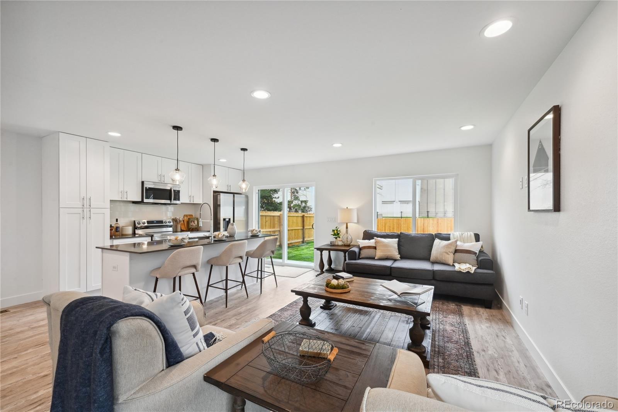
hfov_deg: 104.3
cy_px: 206
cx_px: 309
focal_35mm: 14
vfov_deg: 81.2
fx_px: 240
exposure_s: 1/30
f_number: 11
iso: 400
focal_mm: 14
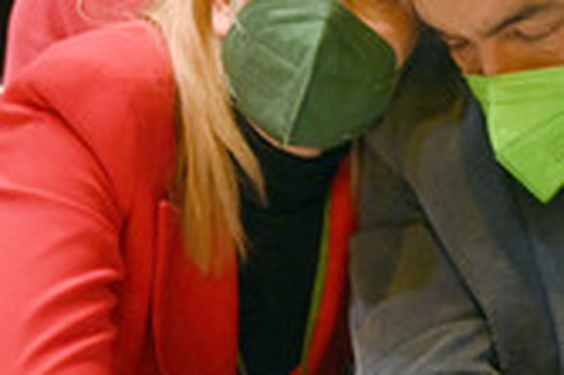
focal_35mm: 124
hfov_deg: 16.4
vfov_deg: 11.0
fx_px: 1941
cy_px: 176
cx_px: 447
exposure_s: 1/100
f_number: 6
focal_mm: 46
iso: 5000
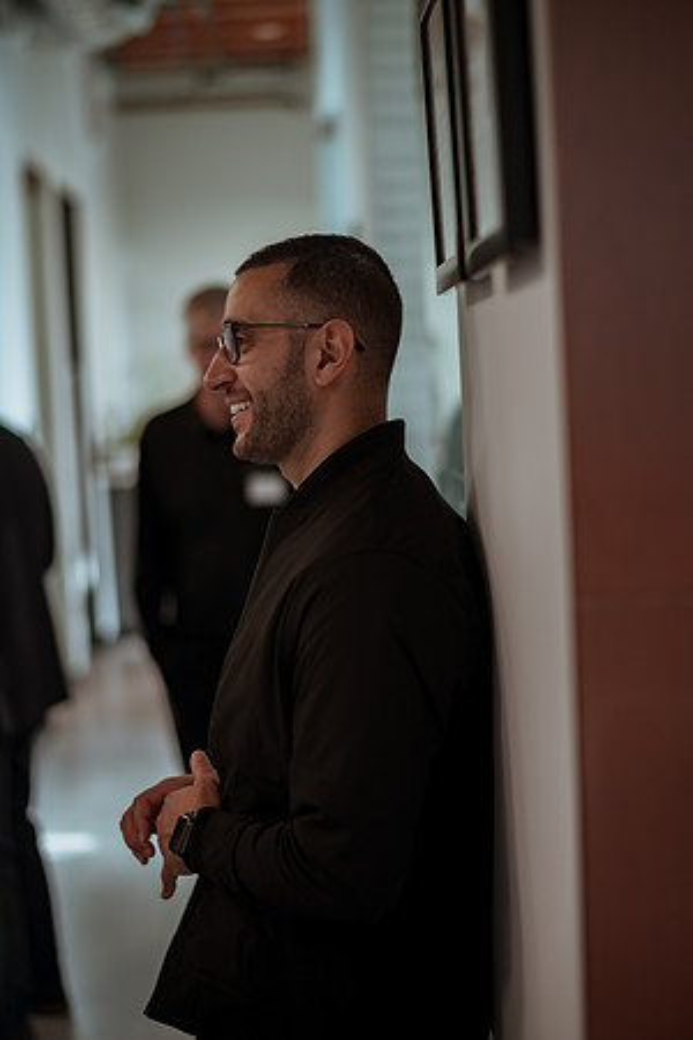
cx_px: 346
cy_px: 520
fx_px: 1675
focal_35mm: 58
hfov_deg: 23.4
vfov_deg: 34.5
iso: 200
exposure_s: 1/320
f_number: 1.4
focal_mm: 58
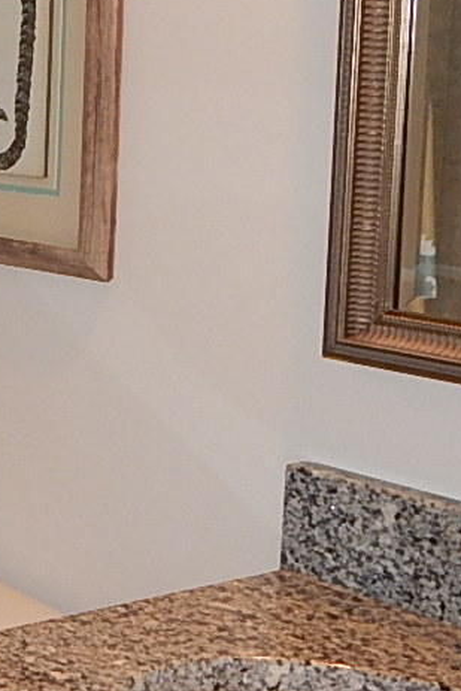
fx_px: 1516
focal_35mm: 79
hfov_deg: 14.1
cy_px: 240
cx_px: -500
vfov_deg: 25.6
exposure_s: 1/30
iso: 200
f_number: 3
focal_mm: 4
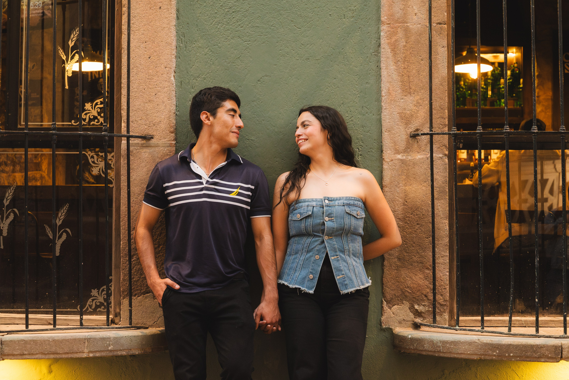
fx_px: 1020
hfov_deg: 31.2
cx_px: 284
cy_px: 190
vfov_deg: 21.1
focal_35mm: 65
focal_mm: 64
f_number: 5
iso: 5000
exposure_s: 1/125
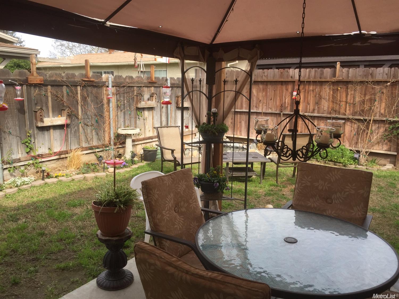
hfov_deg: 61.7
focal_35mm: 29
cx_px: 200
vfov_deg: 48.2
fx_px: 334
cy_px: 150
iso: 32
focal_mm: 4.15
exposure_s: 1/581
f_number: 2.2
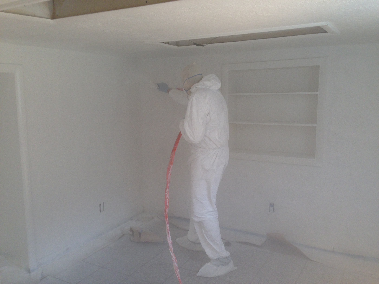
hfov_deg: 55.4
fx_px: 361
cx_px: 190
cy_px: 142
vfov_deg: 42.9
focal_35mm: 33
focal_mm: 4.12
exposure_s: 1/120
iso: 64
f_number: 2.4
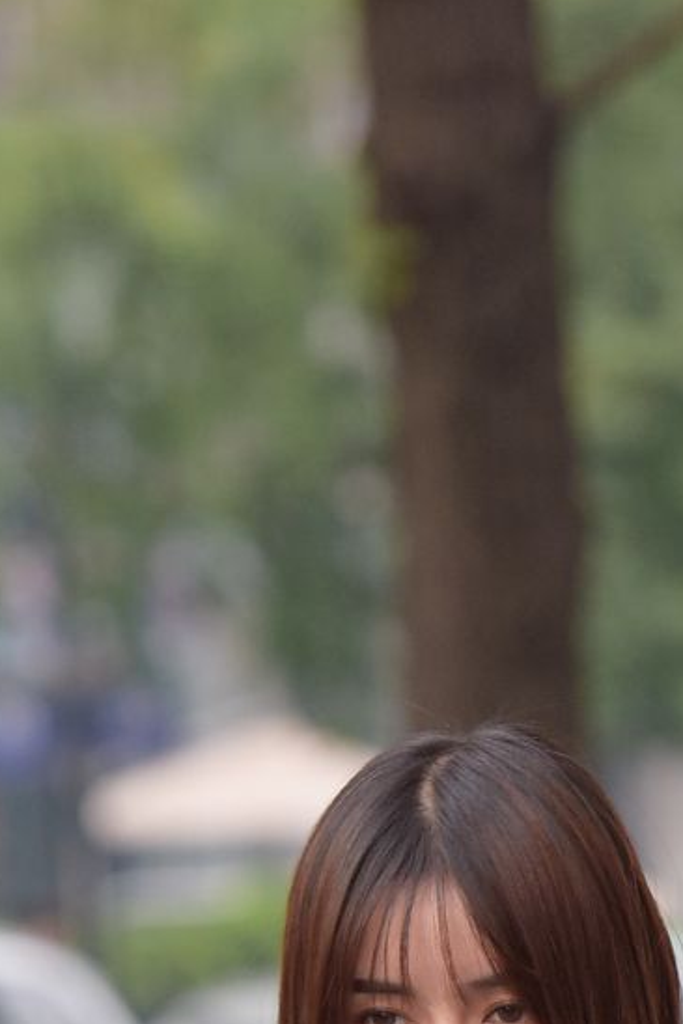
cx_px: 453
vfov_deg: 3.4
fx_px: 16988
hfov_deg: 2.3
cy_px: 2195
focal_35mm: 597
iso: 640
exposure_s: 1/800
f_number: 4
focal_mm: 135
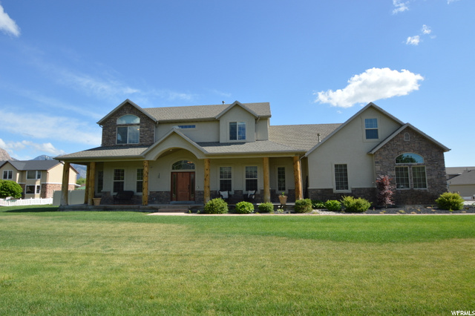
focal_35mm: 21
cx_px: 238
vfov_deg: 59.4
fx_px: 277
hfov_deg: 81.2
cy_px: 158
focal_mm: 14
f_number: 7.1
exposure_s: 1/200
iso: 100
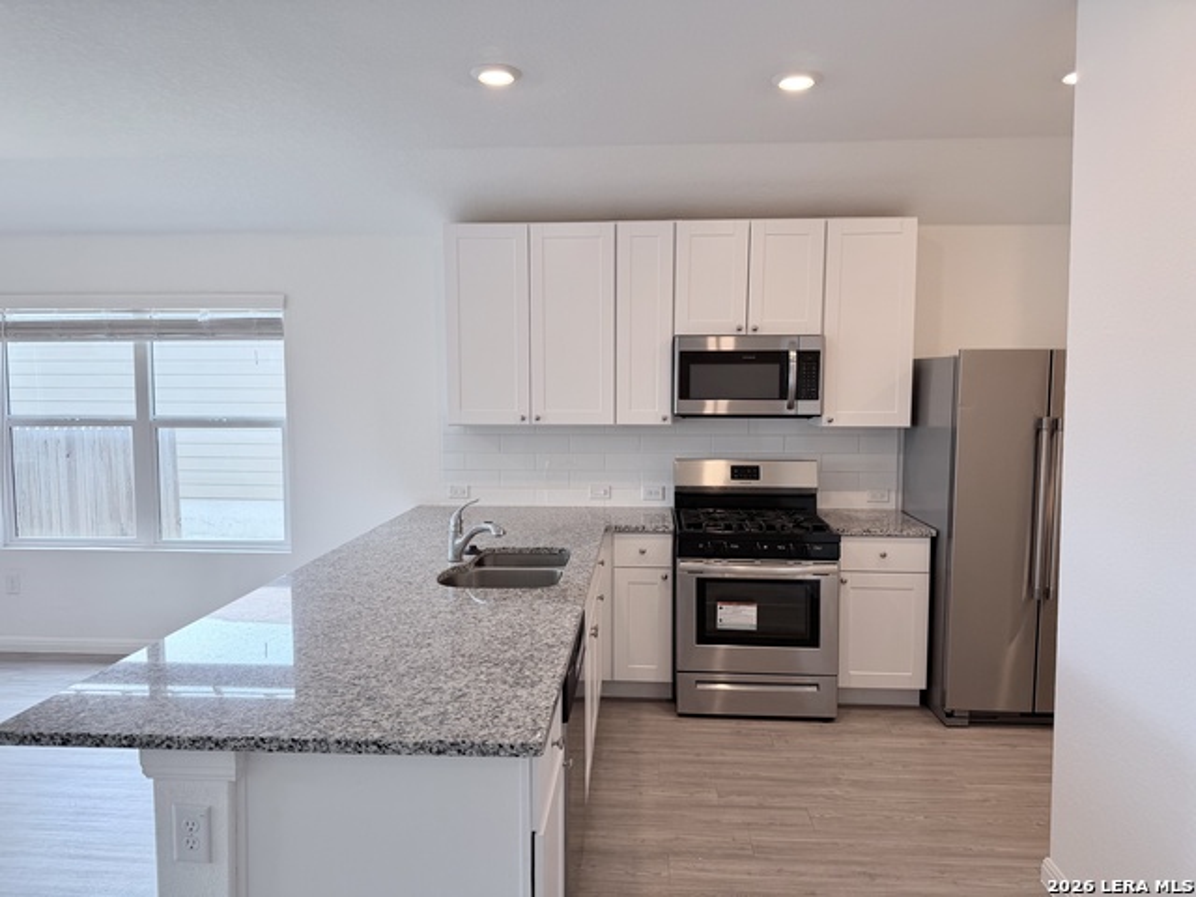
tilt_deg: -4.4
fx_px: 829
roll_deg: -0.2
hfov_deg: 71.6
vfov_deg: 56.8
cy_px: 448
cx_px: 598
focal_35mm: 24
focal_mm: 6.76
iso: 80
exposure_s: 1/179
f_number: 1.78
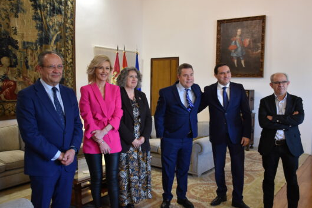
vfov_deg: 38.9
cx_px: 168
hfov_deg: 55.7
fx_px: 295
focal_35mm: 34
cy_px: 110
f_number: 3.5
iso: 900
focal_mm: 20
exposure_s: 1/60
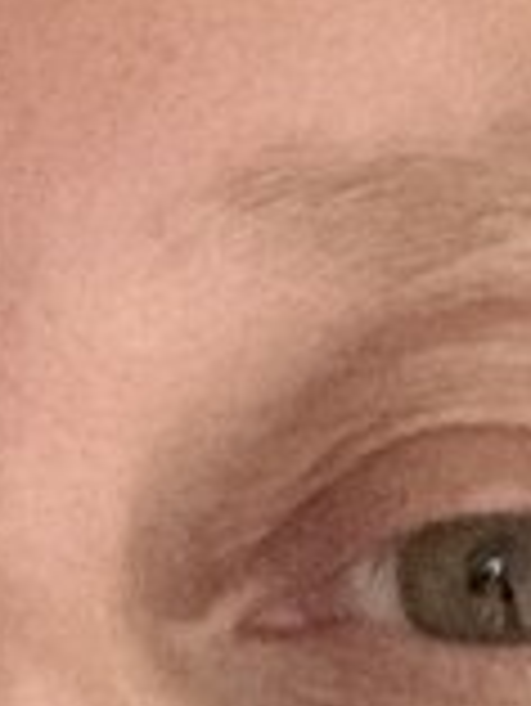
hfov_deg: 8.1
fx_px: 3738
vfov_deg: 10.5
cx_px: 52
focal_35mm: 183
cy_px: 1039
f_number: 2.2
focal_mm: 2.87
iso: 800
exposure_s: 1/15
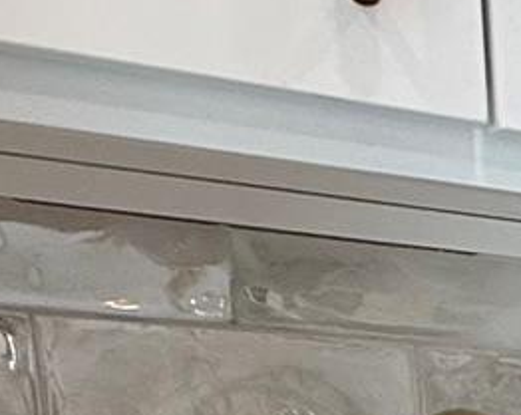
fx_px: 1648
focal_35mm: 107
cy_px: 794
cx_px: 1527
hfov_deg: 11.4
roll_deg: -3.3
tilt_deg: -10.1
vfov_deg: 12.8
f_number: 2.2
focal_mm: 2.22
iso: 100
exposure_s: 1/120
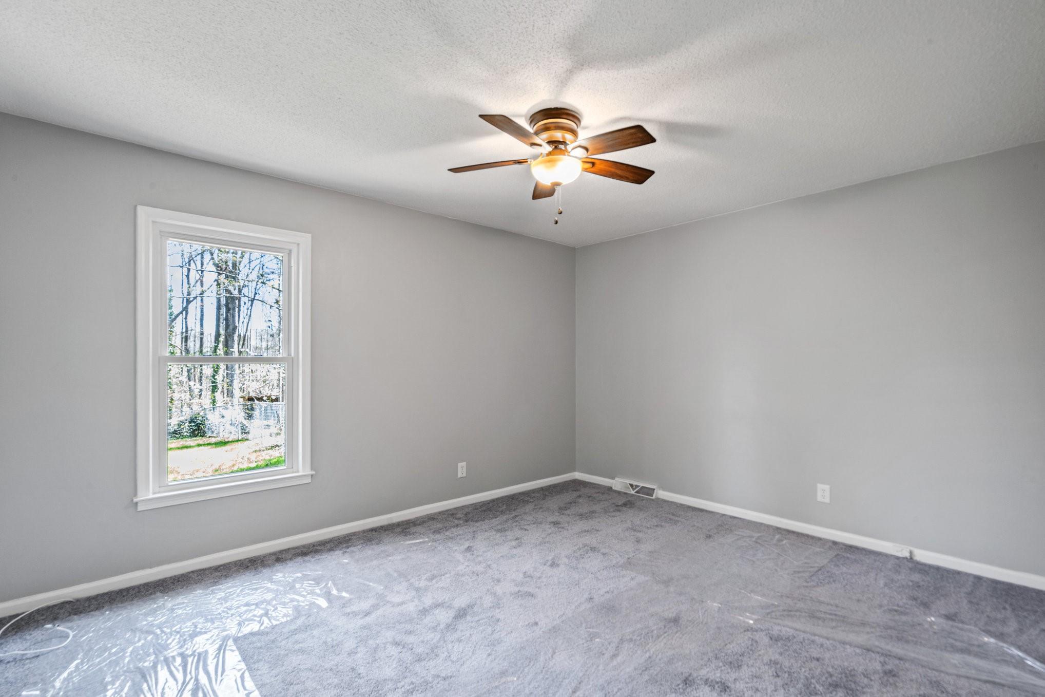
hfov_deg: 96.7
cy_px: 348
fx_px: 464
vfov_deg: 73.7
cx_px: 522
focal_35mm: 16
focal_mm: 16
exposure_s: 1.6
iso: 100
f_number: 13
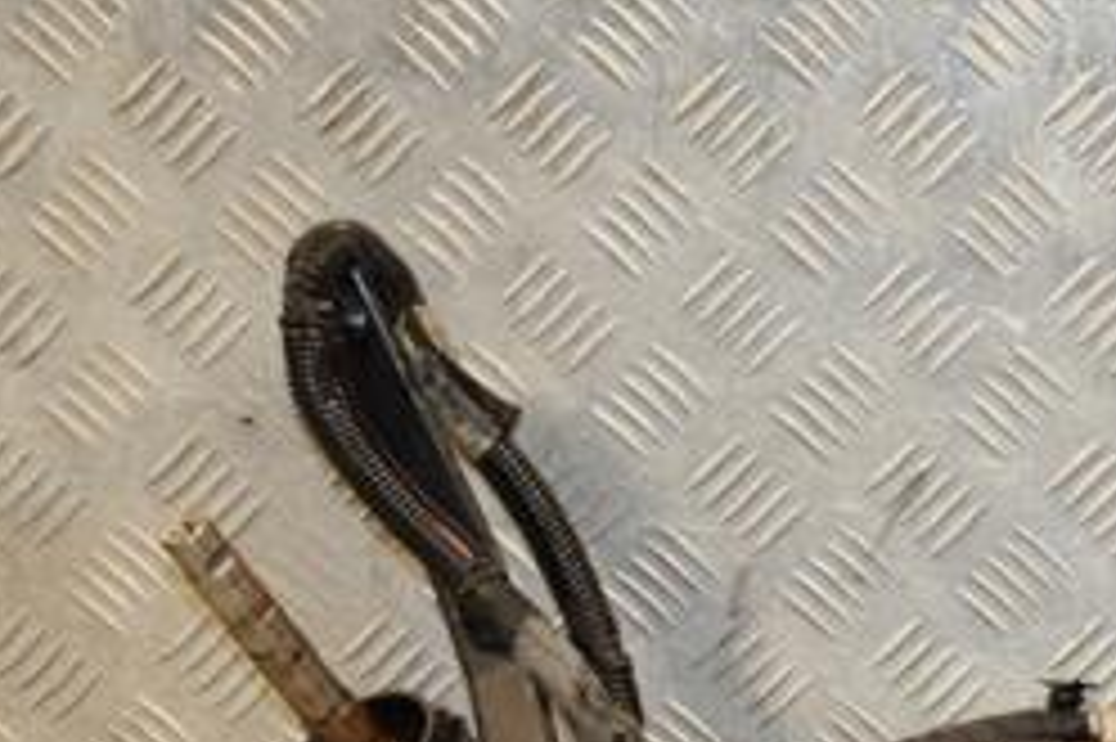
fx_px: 4275
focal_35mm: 138
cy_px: 666
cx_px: 1170
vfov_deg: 9.9
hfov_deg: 14.6
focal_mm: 38
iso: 800
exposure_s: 1/160
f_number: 5
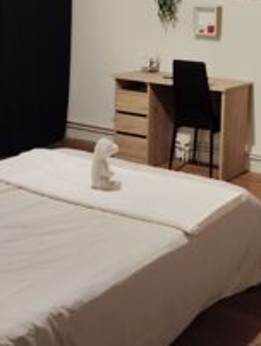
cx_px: 242
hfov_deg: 24.1
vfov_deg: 32.0
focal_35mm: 59
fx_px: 592
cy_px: 83
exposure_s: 1/33.3
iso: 961
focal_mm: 4.22
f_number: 1.8
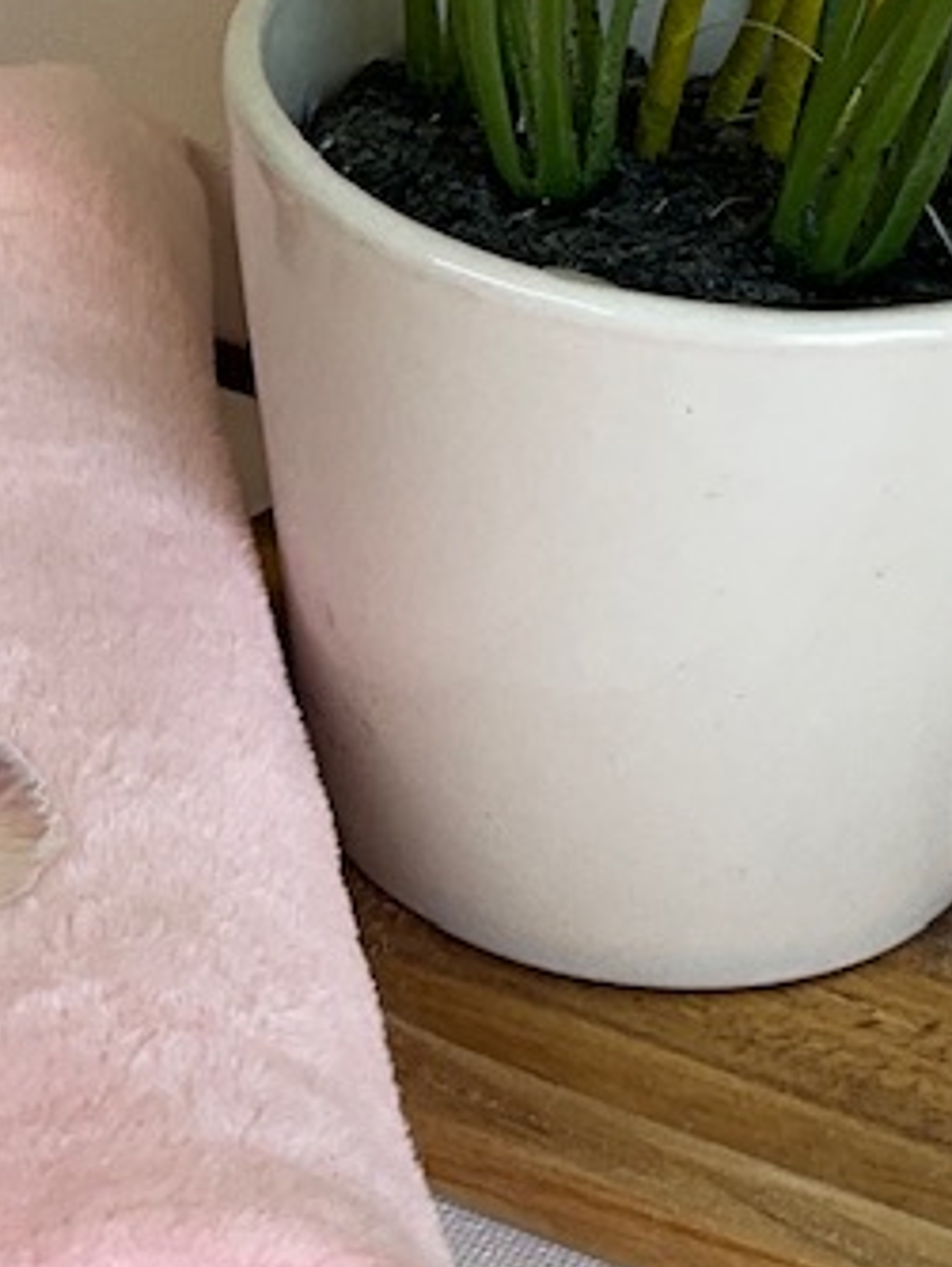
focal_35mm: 111
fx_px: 4065
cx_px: -216
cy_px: 747
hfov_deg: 13.0
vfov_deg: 17.7
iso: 25
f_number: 1.8
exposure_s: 1/100
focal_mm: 3
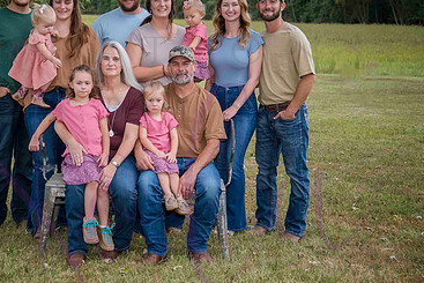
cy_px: 107
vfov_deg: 17.3
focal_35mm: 79
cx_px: 153
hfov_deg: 25.6
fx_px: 931
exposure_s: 1/640
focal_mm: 50
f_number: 4.2
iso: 400
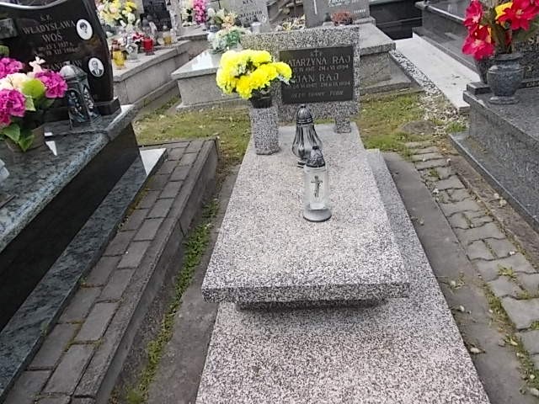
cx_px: 270
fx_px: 436
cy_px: 202
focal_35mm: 28
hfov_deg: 63.4
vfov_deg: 49.7
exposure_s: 1/400
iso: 80
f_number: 2.7
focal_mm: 4
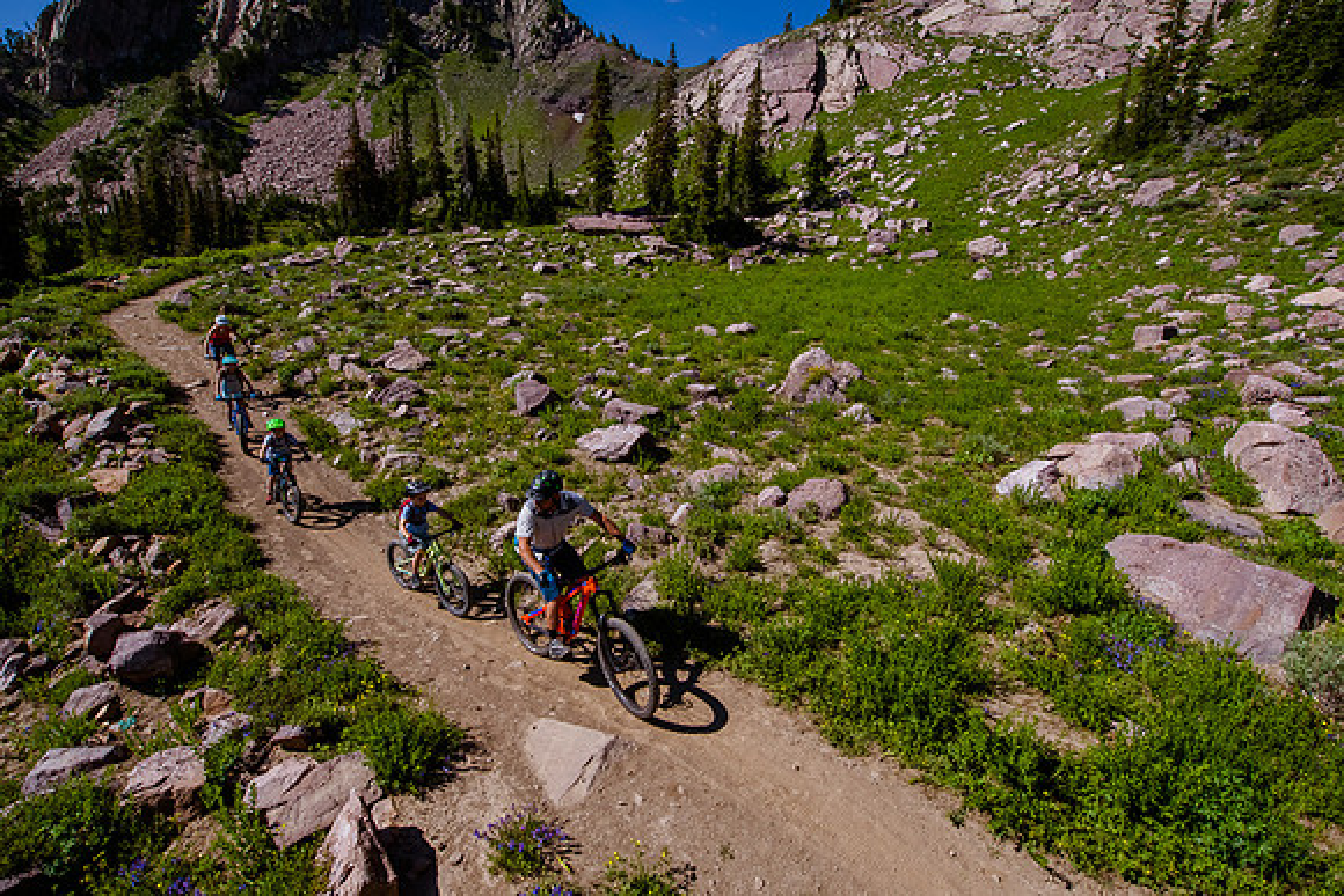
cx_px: 659
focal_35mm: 16
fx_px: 592
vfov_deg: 74.3
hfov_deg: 97.3
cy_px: 459
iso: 1000
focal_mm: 14
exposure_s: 1/400
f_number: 22
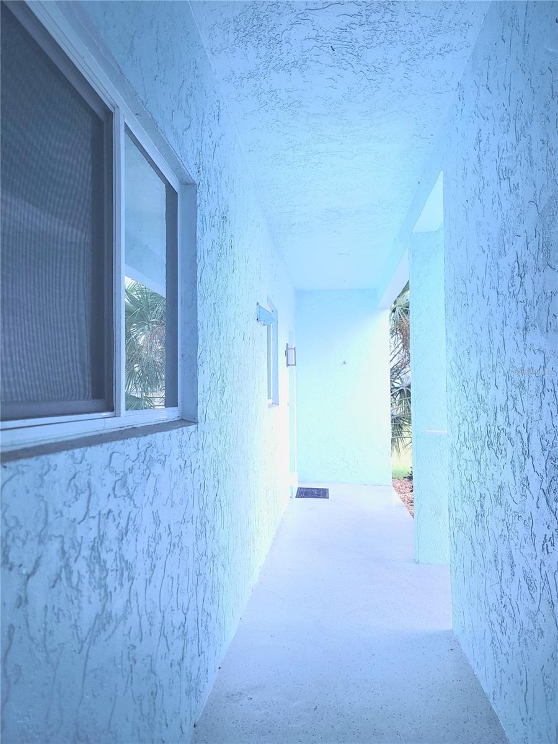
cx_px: 279
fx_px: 537
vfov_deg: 69.4
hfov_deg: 54.9
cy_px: 372
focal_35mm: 25
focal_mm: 7
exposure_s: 1/357
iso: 100
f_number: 1.8
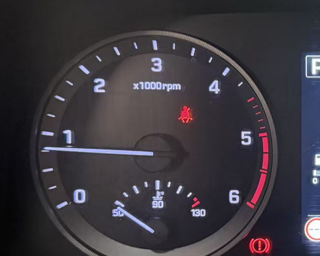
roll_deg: -0.7
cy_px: 132
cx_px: 351
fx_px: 767
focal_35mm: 81
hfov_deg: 22.3
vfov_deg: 18.9
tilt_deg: -28.9
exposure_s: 1/33
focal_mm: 6.76
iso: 640
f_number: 1.78
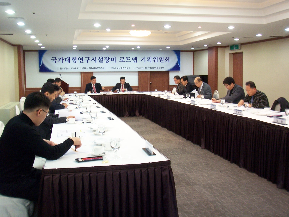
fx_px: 326
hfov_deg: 47.9
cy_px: 108
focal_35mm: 39
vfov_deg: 36.8
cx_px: 144
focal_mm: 6.4
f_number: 3.9
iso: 160
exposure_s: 1/10
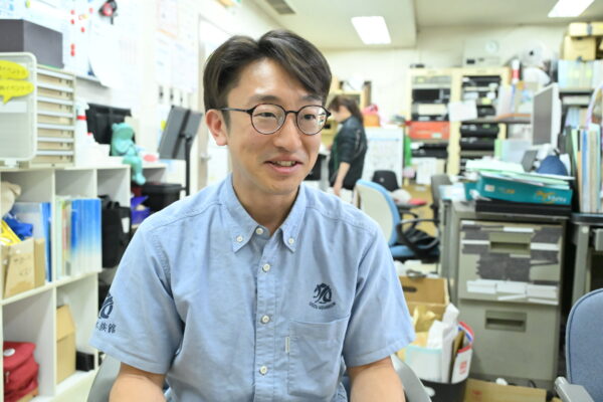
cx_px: 302
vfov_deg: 37.9
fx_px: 586
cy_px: 201
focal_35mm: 35
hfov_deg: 54.4
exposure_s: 1/500
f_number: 5
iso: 12800
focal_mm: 35
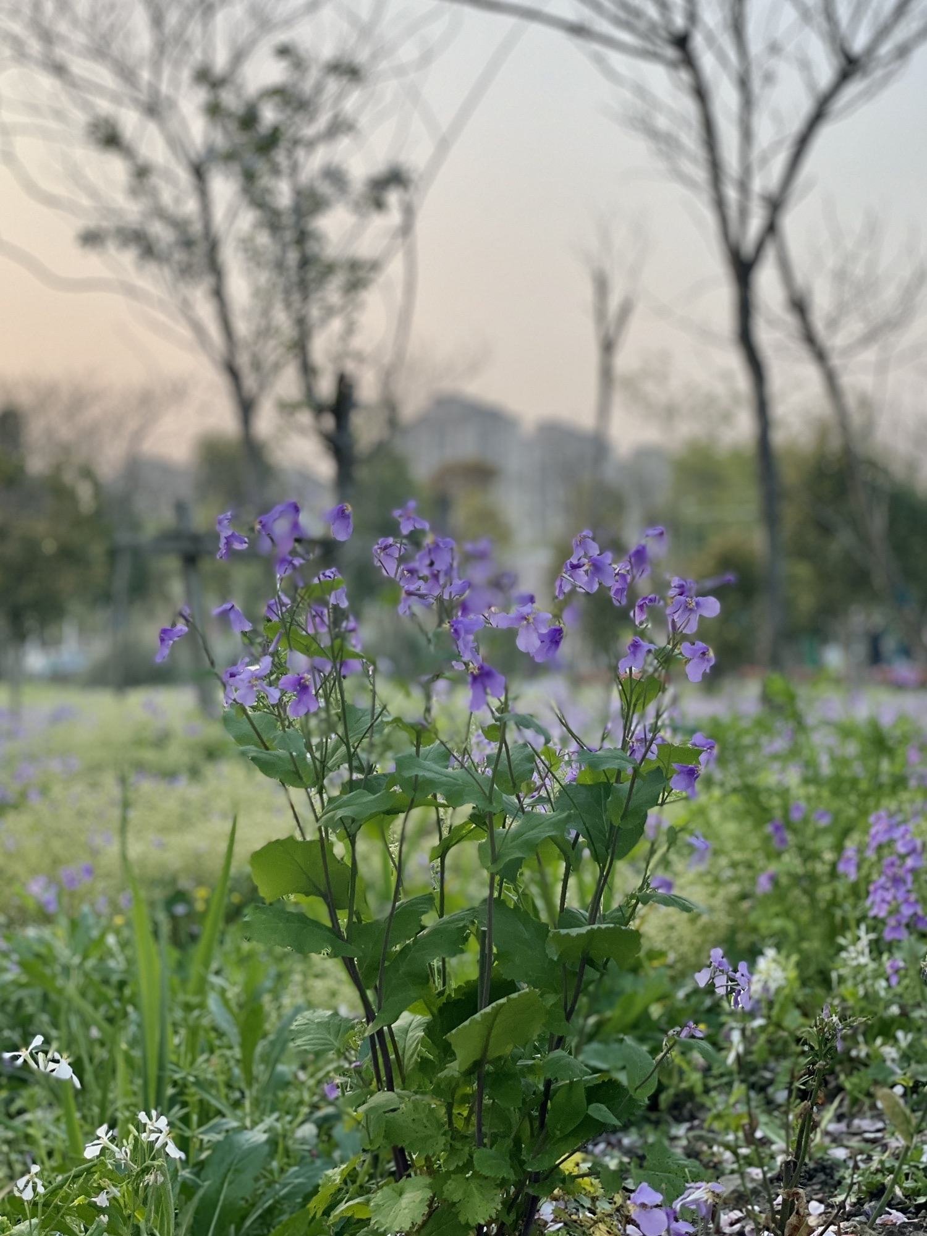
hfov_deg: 28.0
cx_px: 464
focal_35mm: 52
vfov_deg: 36.8
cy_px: 618
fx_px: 1857
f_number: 2
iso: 40
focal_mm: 6
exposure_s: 1/122
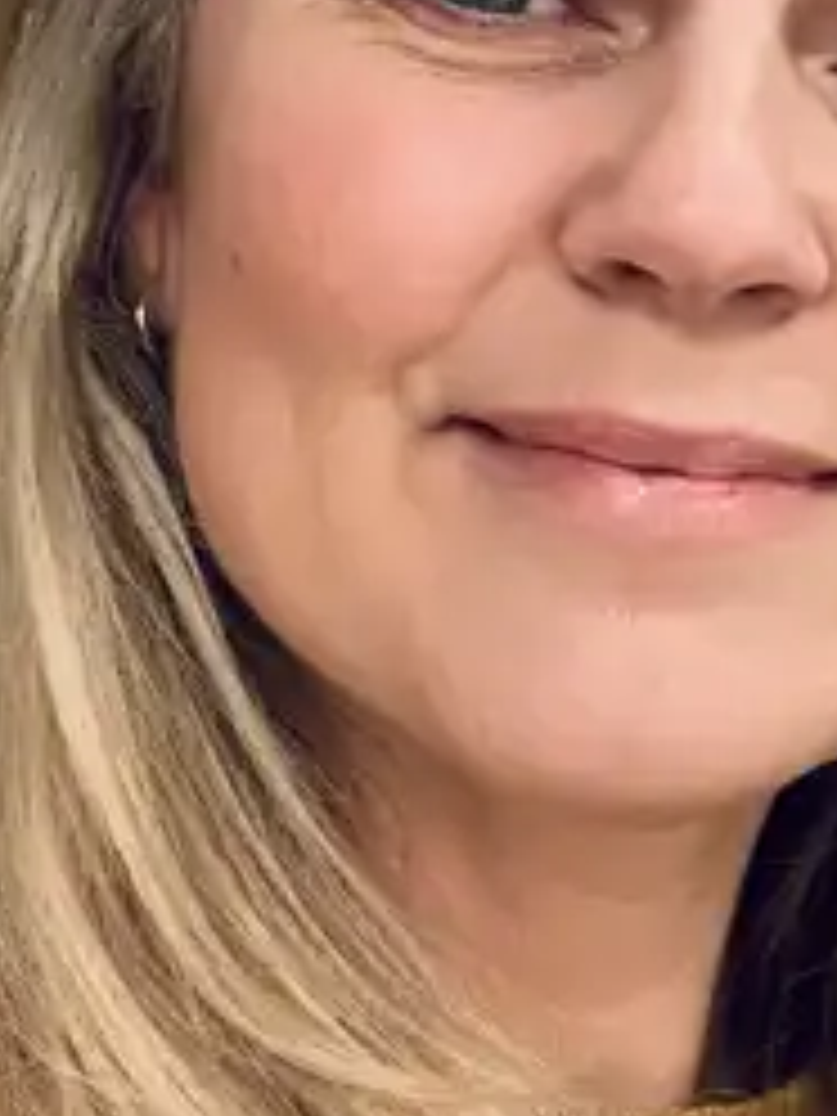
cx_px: 1089
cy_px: 560
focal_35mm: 103
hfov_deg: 13.8
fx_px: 3321
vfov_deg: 19.1
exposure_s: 1/50
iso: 250
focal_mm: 2.71
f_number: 2.2
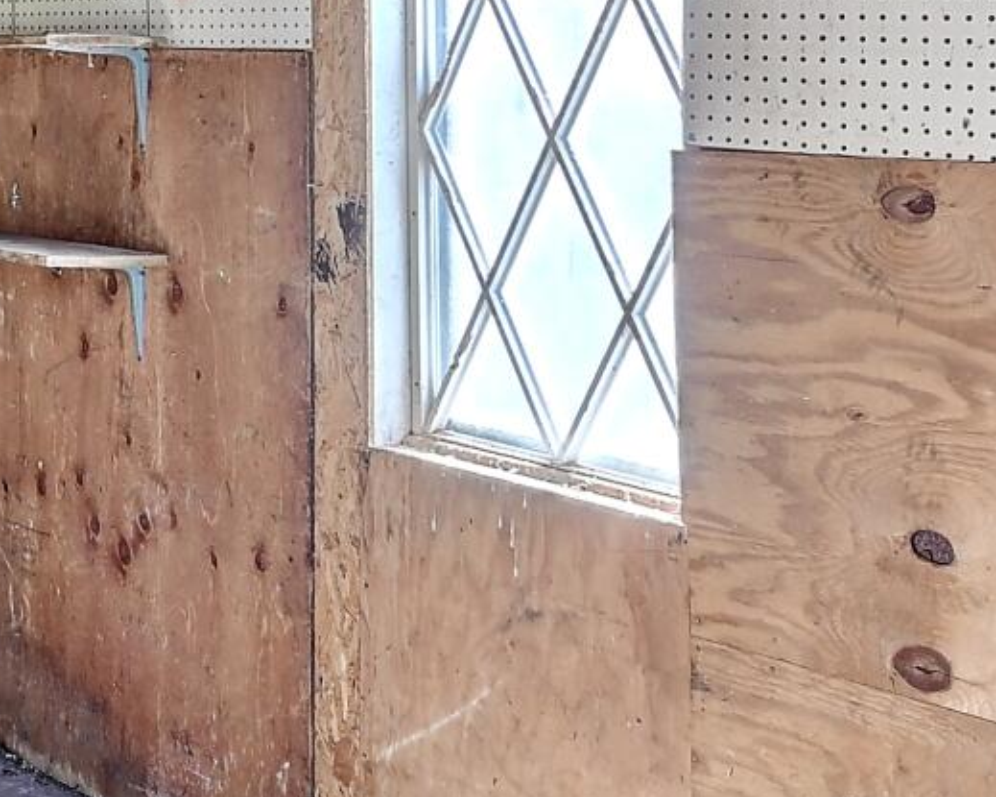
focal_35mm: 76
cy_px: -8
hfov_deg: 19.2
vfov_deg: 19.6
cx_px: -775
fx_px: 2240
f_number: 8
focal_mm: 14
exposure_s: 1/4
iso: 400
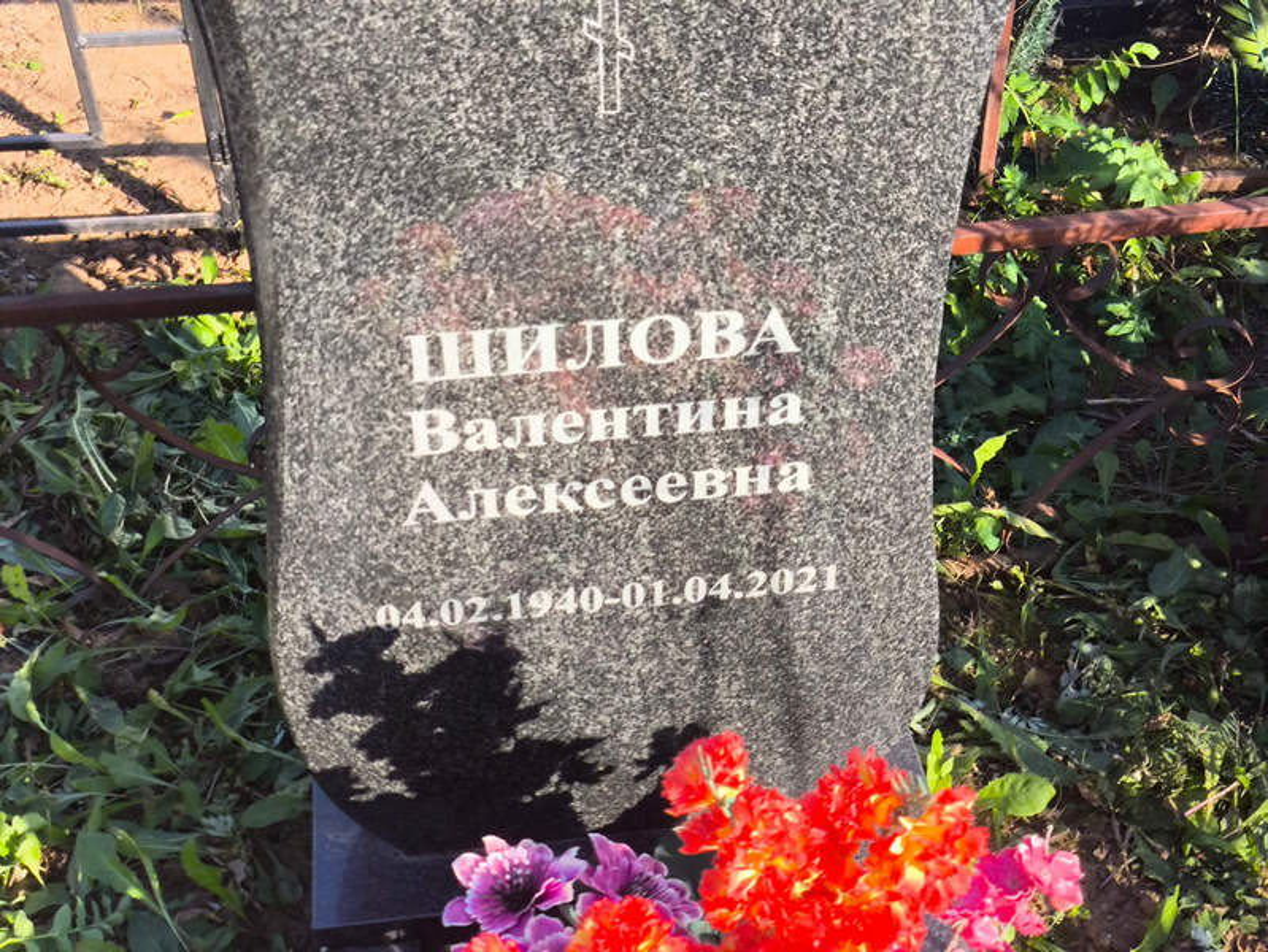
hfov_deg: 38.2
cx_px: 634
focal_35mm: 50
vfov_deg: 29.1
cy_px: 476
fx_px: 1832
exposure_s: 1/523
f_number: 1.7
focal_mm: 4.71
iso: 50
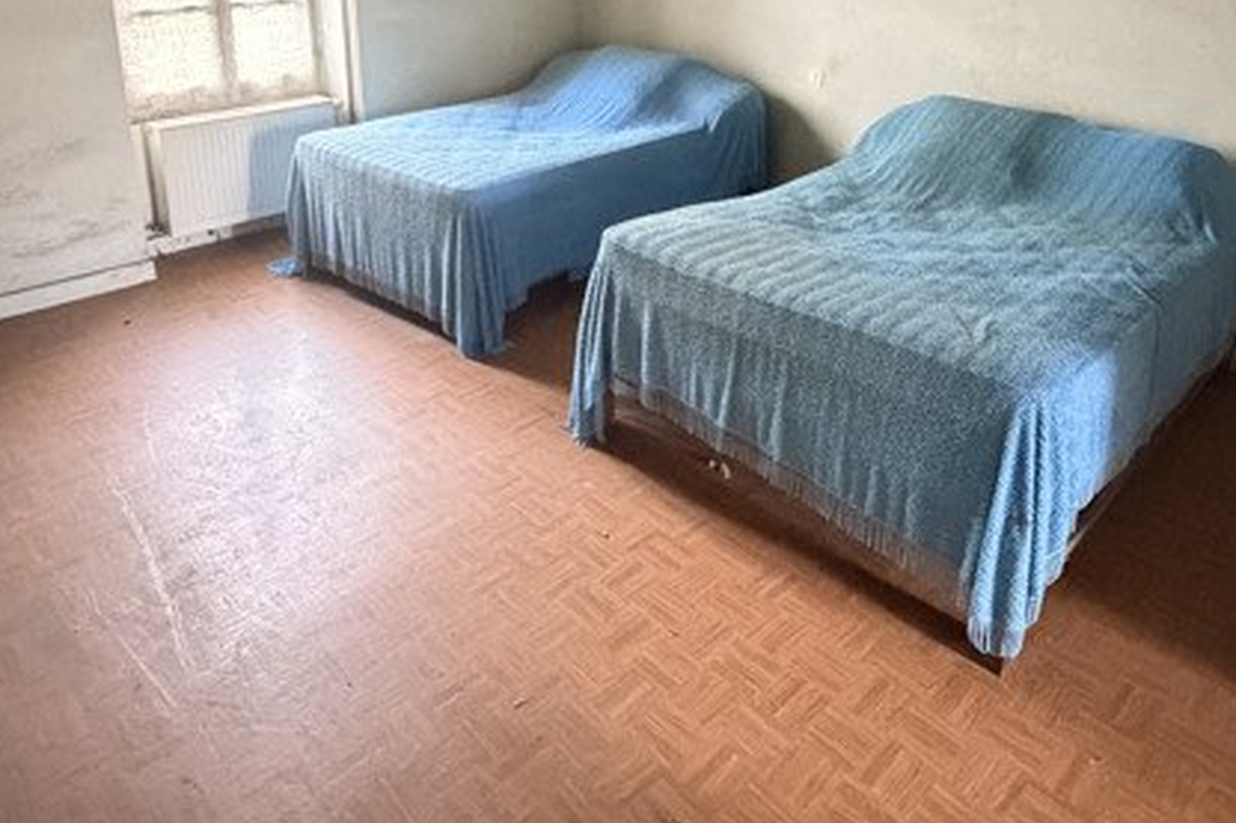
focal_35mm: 28
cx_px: 645
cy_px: 128
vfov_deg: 43.5
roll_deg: -0.2
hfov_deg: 65.5
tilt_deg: -13.6
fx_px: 961
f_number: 2.2
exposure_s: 1/60
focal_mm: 2.22
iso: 1250
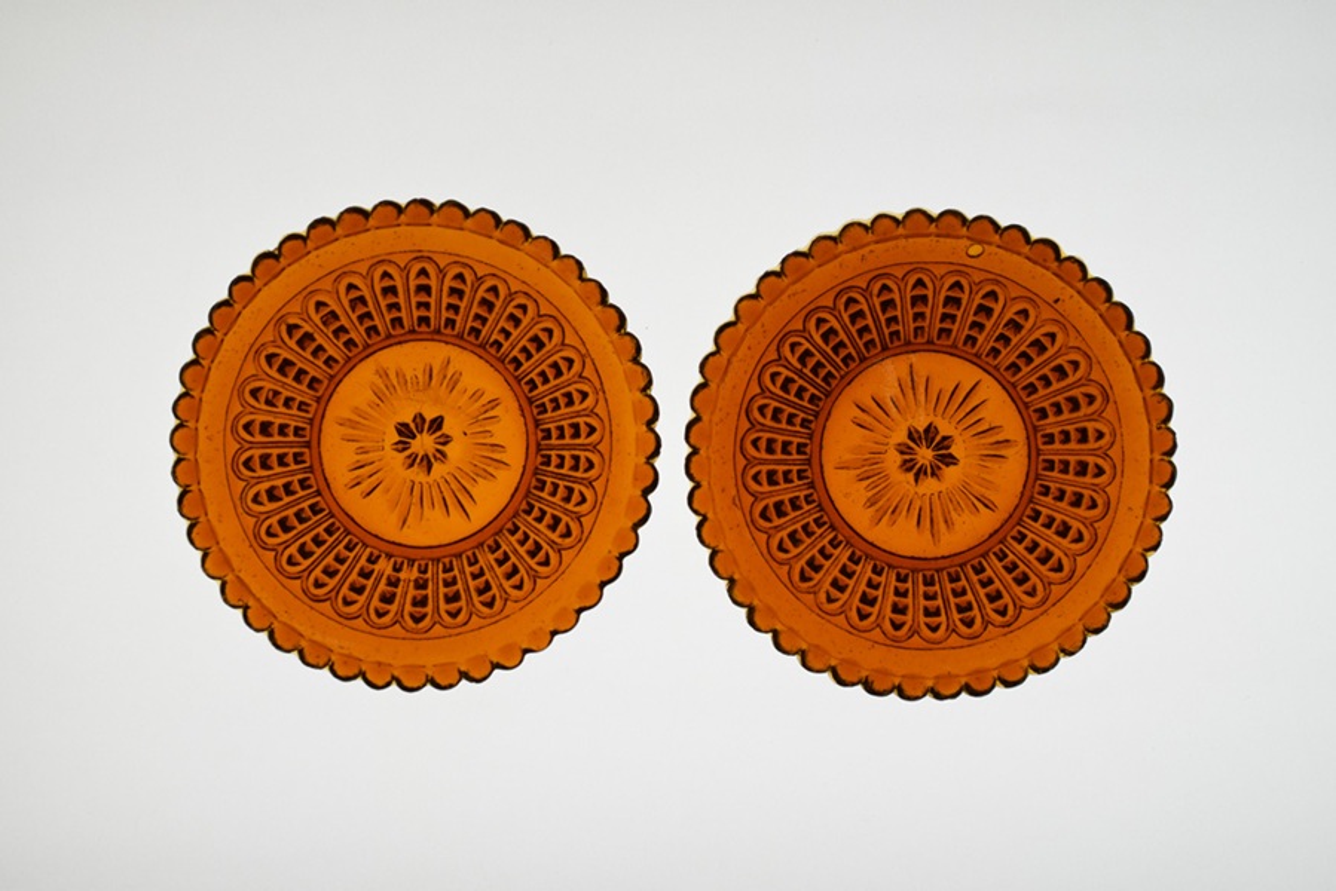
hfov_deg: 33.4
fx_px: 2227
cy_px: 446
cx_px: 668
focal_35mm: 60
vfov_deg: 22.6
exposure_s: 1/200
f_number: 6.3
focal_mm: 40
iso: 200
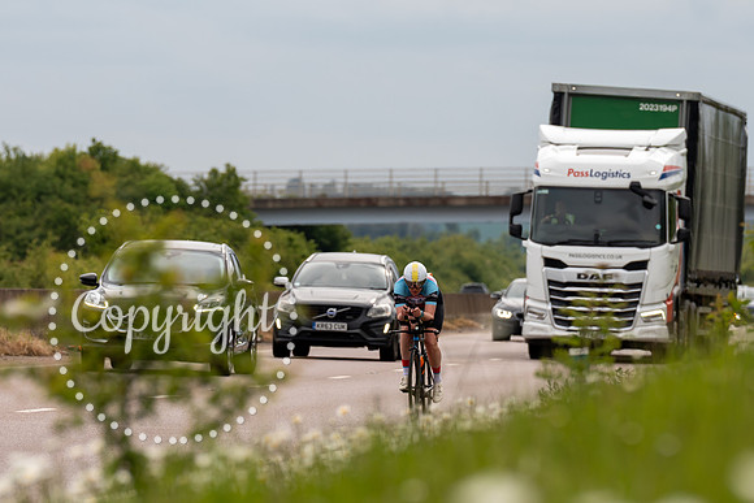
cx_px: 417
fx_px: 7158
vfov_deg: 4.0
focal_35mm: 342
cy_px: 294
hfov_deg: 6.0
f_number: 4
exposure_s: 1/1000
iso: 125
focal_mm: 200
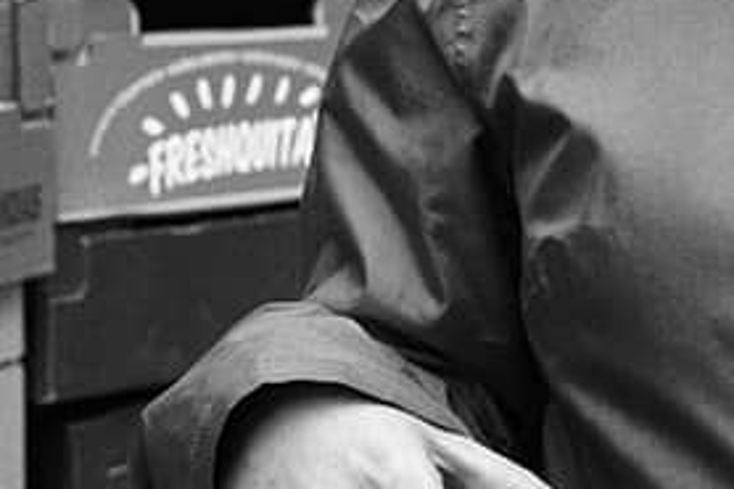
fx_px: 4401
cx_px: 1479
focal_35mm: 216
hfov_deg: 9.0
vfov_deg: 6.3
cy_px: -123
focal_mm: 50
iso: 3200
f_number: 9.5
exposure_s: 1/320
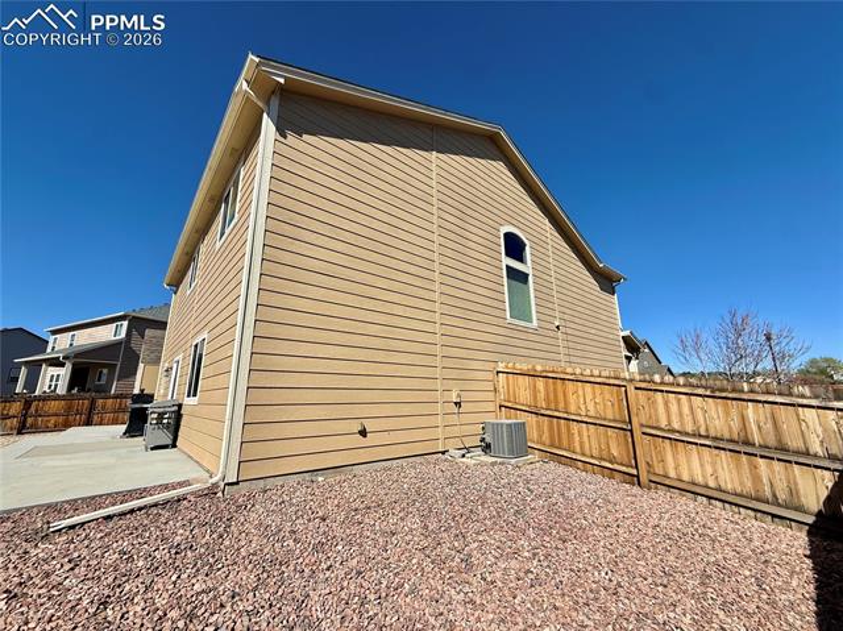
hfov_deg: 102.1
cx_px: 422
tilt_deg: +13.9
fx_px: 341
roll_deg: +0.5
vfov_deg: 85.6
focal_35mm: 14
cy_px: 316
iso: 50
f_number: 2.2
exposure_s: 1/3663
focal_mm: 2.22
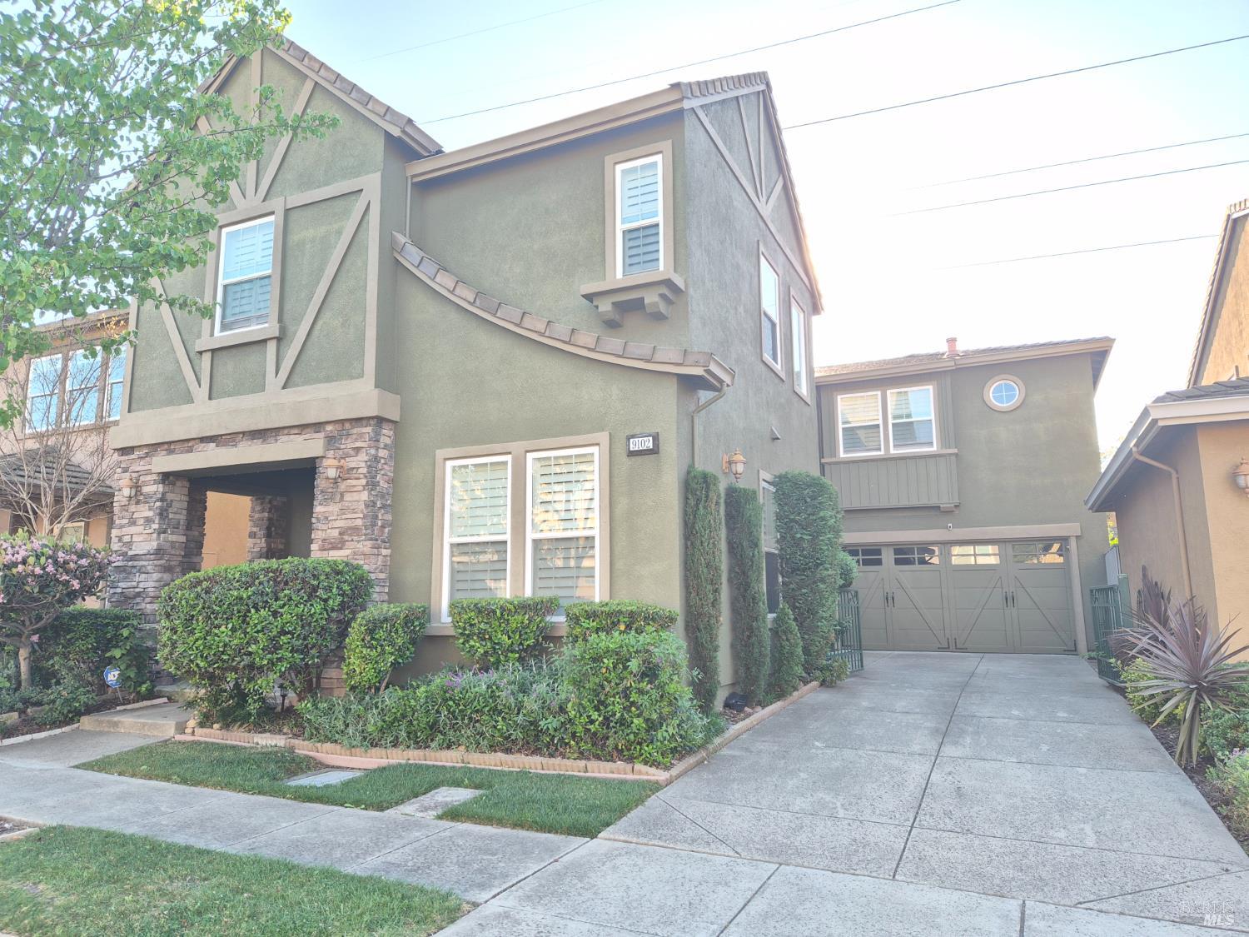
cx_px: 624
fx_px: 830
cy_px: 468
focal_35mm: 23
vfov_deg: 58.9
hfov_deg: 73.9
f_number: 1.8
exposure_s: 1/180
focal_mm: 5.4
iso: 40
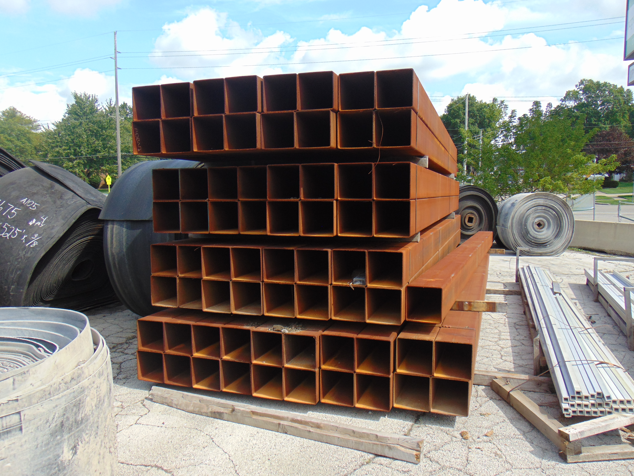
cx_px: 317
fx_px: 495
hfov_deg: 65.3
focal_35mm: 27
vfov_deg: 51.4
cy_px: 238
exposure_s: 1/500
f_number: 3
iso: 80
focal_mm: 4.9
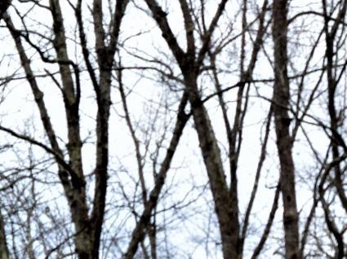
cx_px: 508
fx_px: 2654
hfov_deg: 7.4
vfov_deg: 5.6
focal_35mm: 265
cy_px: 370
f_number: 9.5
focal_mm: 52
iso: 400
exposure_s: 1/180
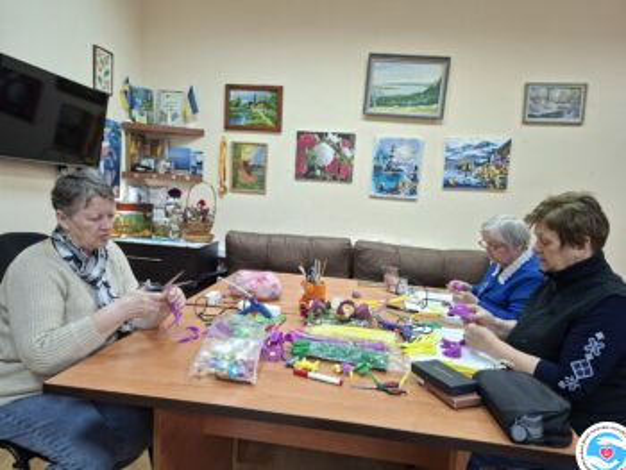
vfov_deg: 58.9
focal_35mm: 23
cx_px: 313
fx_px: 416
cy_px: 235
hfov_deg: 73.9
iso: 250
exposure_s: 1/50
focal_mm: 5.54
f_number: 1.8
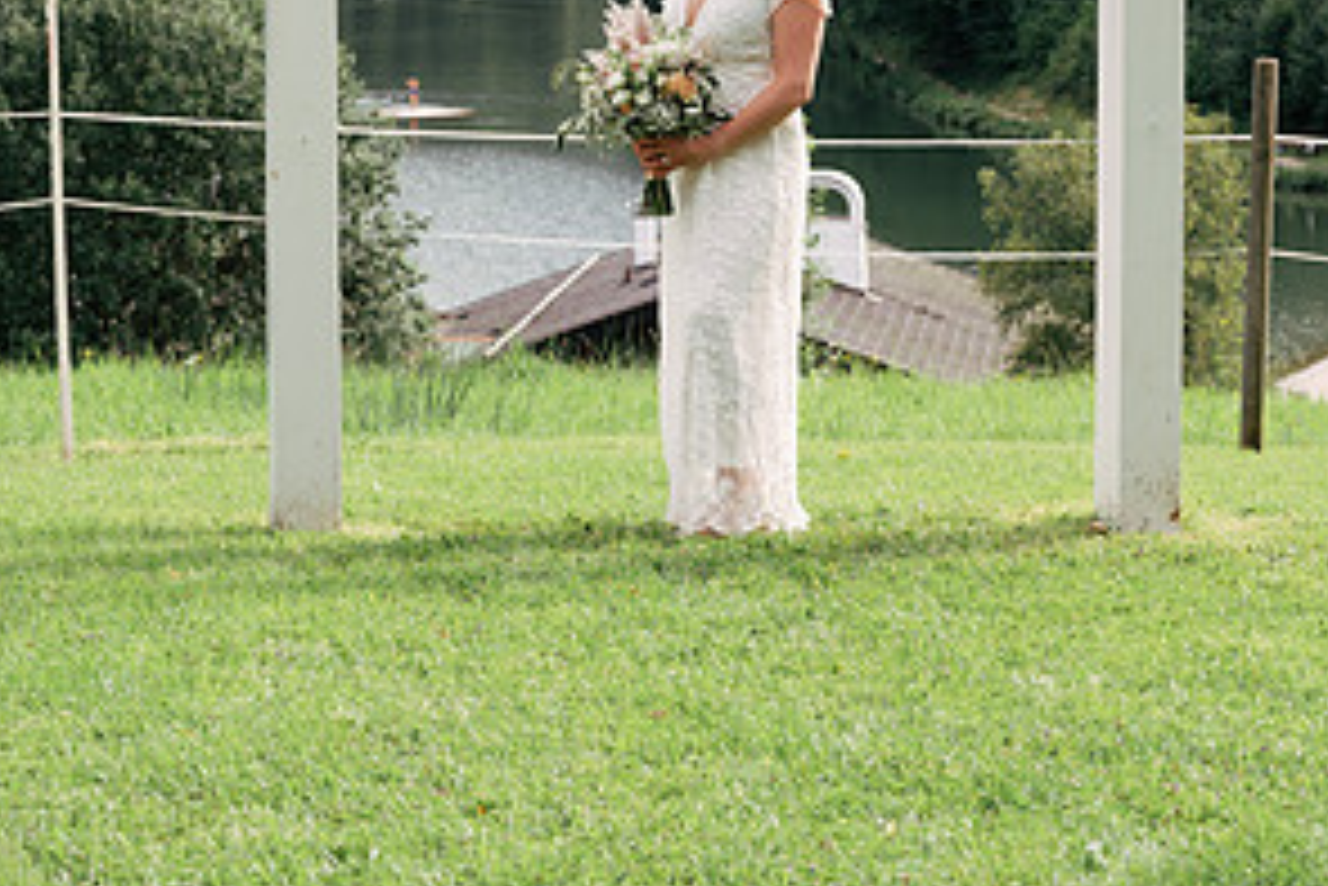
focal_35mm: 122
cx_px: 664
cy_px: -112
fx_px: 4502
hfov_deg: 16.8
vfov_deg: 11.1
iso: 500
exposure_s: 1/250
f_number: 9
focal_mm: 80
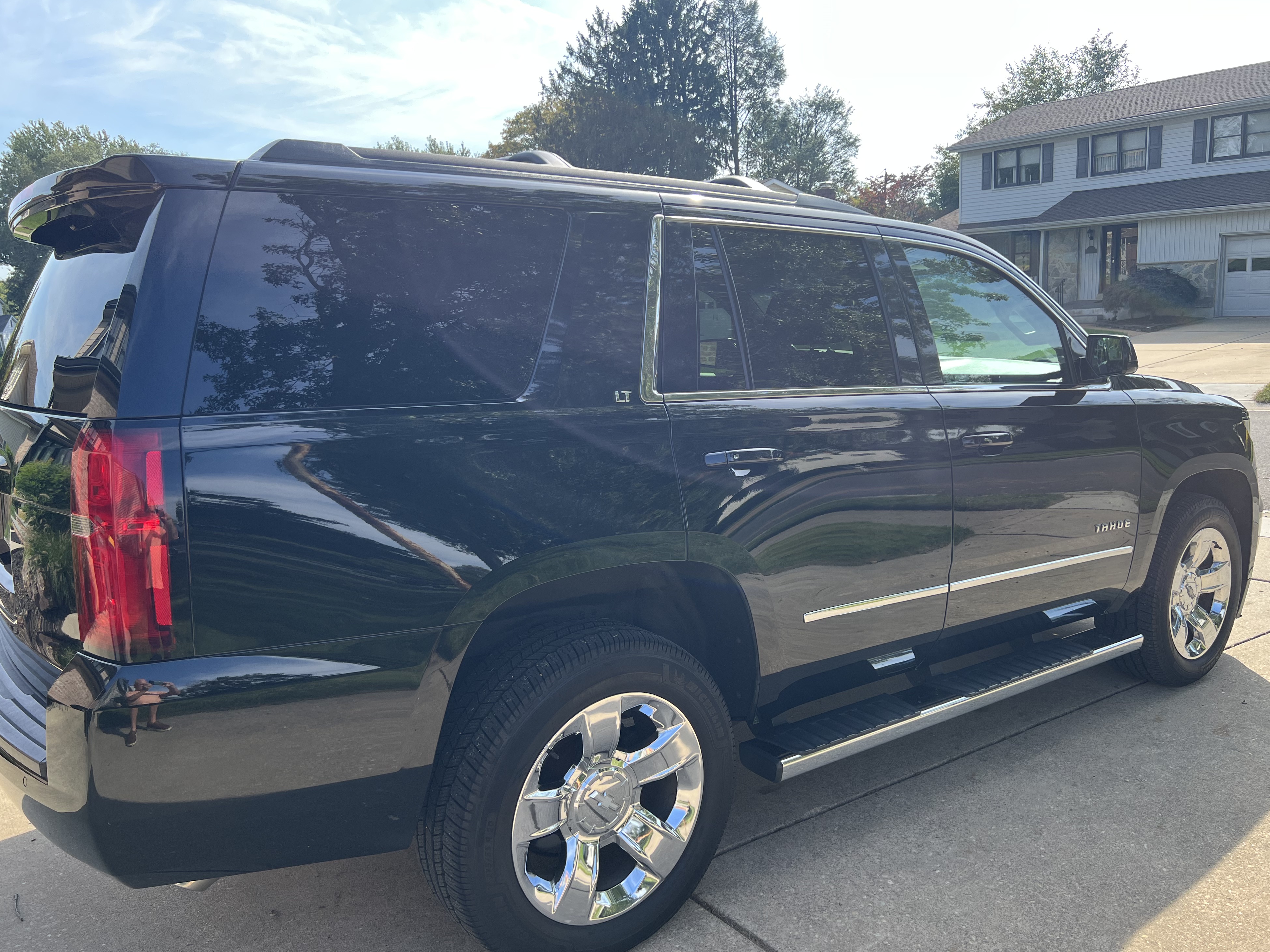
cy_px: 475
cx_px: 643
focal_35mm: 27
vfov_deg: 51.4
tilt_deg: -11.7
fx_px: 991
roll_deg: +4.3
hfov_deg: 65.3
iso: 50
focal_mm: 5.7
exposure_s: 1/909
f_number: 1.5
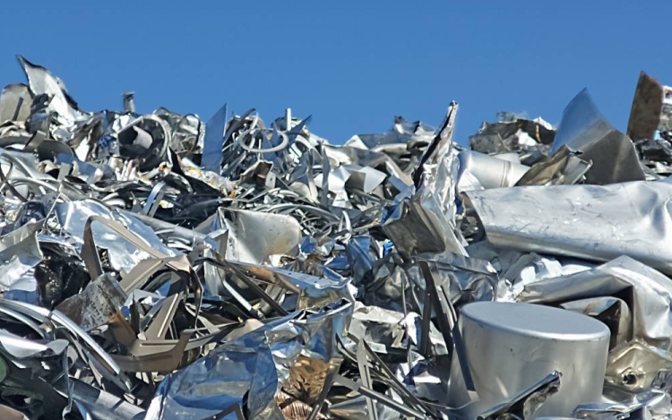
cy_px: 280
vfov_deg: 1.9
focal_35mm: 703
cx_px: 256
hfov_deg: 3.0
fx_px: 12877
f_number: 6.3
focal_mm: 230
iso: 100
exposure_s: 1/500
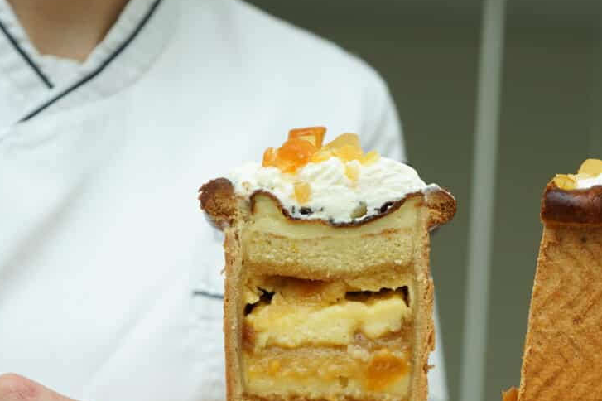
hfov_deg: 17.3
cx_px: 441
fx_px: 1972
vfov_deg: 11.6
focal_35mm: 118
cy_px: 314
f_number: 5.6
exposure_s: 1/160
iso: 200
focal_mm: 67
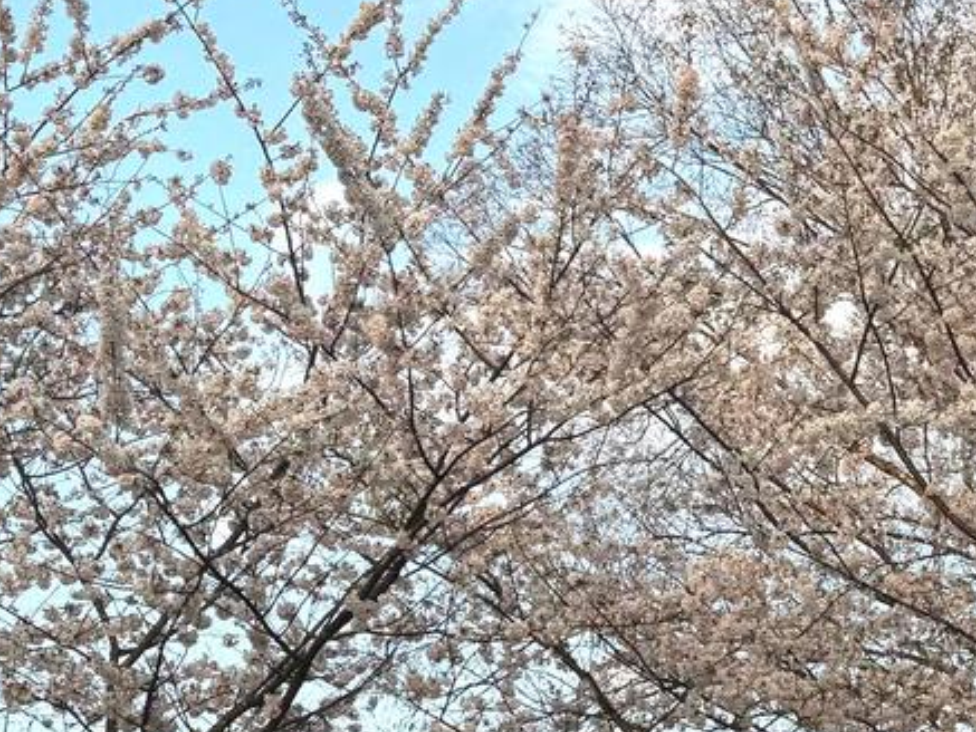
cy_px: 750
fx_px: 2228
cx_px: 967
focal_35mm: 79
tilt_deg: +18.3
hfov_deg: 23.7
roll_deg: -1.0
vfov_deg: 18.2
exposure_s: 1/535
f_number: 1.78
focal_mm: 6.76
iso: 80
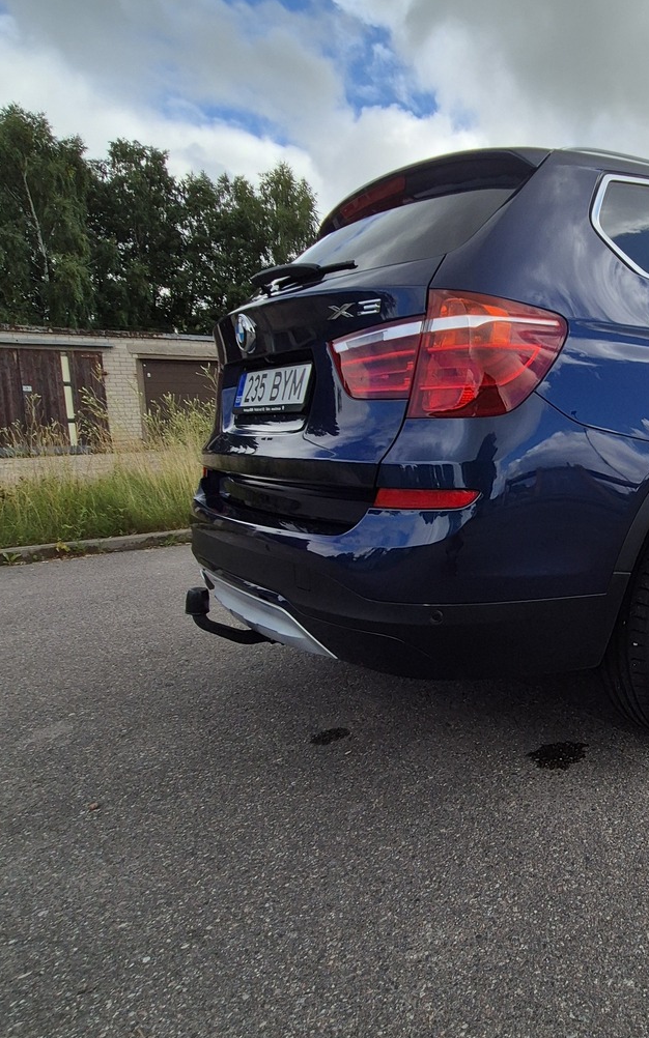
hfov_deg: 49.0
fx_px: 623
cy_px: 496
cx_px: 588
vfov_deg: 79.6
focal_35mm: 22
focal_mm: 2.2
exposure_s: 1/2728
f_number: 2.2
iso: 50
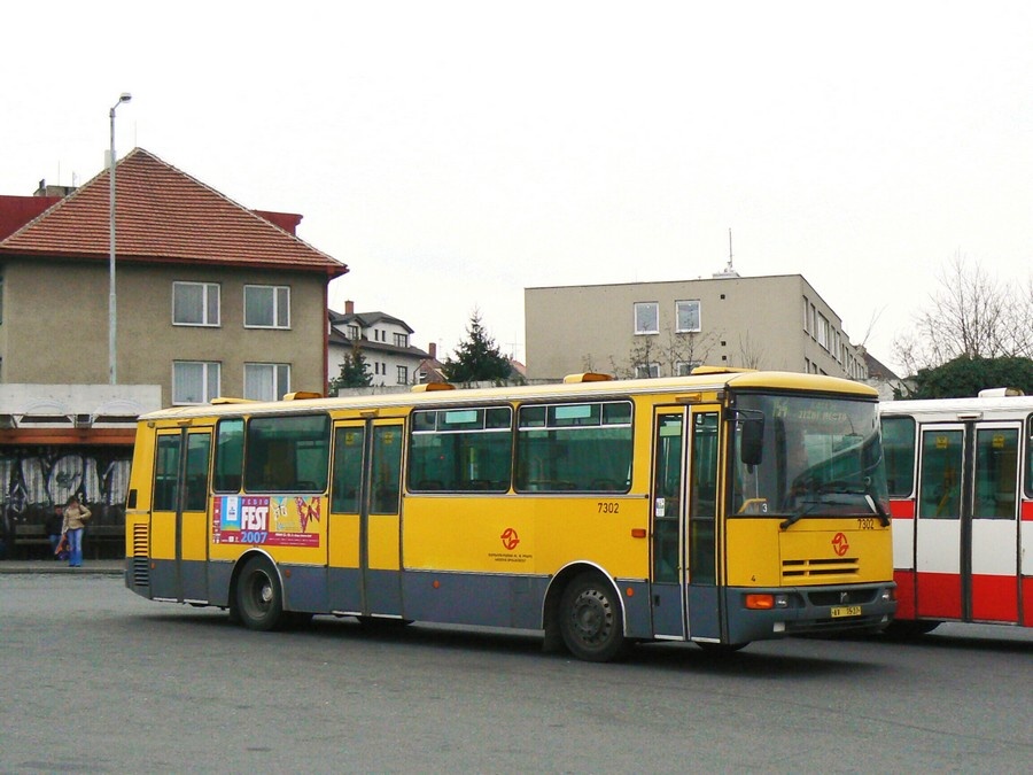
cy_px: 388
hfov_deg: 31.2
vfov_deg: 23.7
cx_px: 516
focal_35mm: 62
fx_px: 1850
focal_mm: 8.4
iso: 200
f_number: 2.8
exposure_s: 1/400
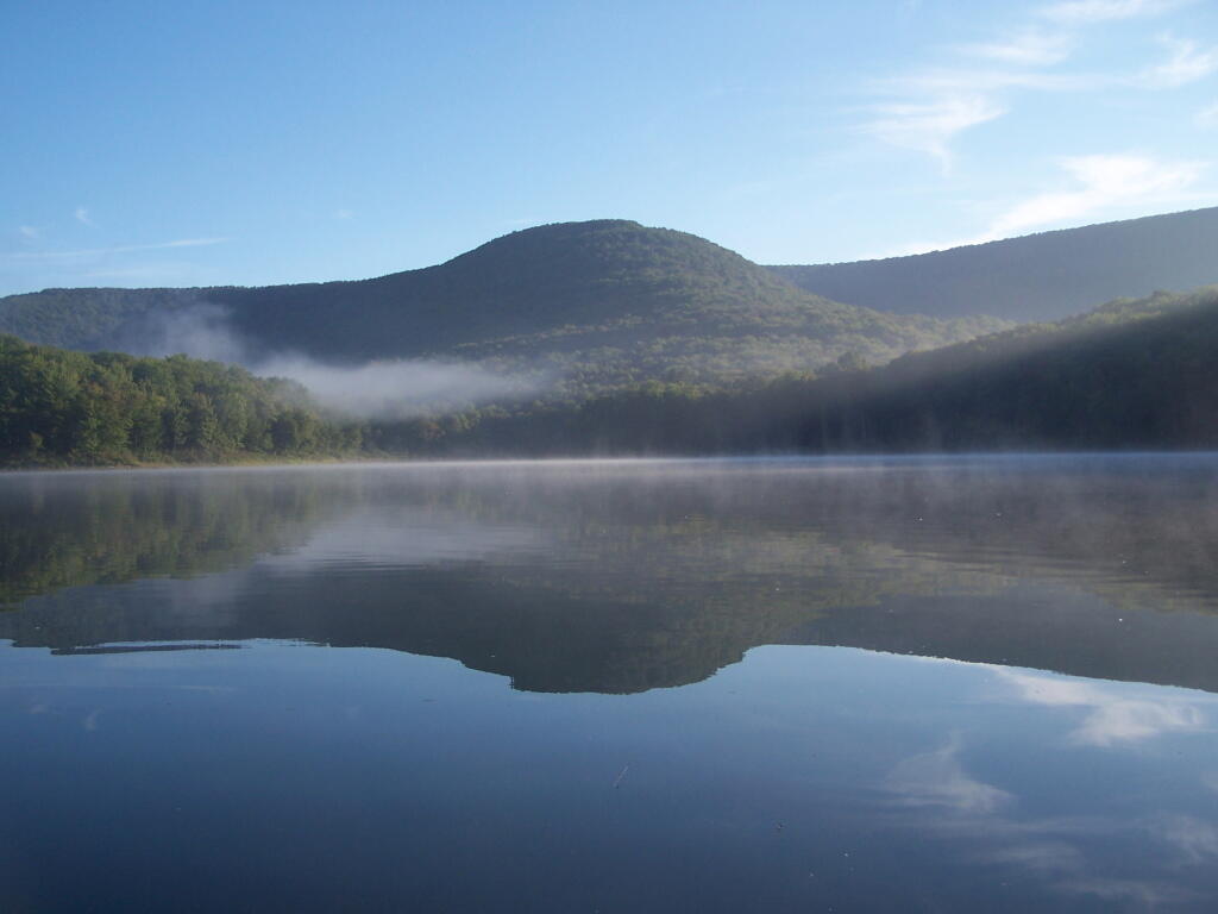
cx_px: 609
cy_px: 457
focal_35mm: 38
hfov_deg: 49.0
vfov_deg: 37.7
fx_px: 1337
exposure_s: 1/800
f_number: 2.8
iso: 80
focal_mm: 6.3
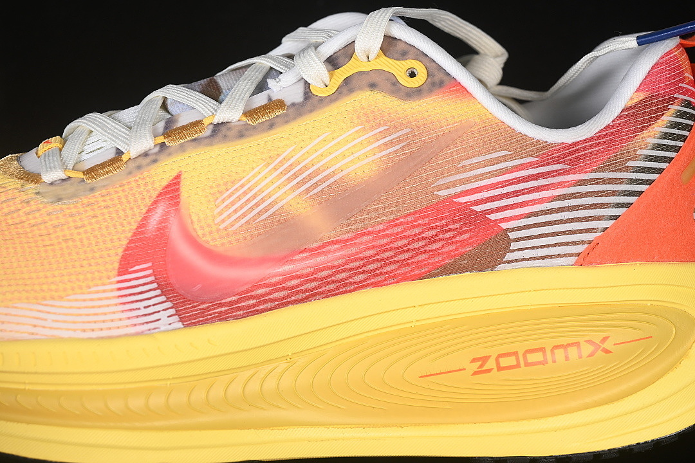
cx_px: 348
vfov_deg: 18.2
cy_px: 232
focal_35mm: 75
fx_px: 1448
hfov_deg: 27.0
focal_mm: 50
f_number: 7.1
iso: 160
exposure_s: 1/80
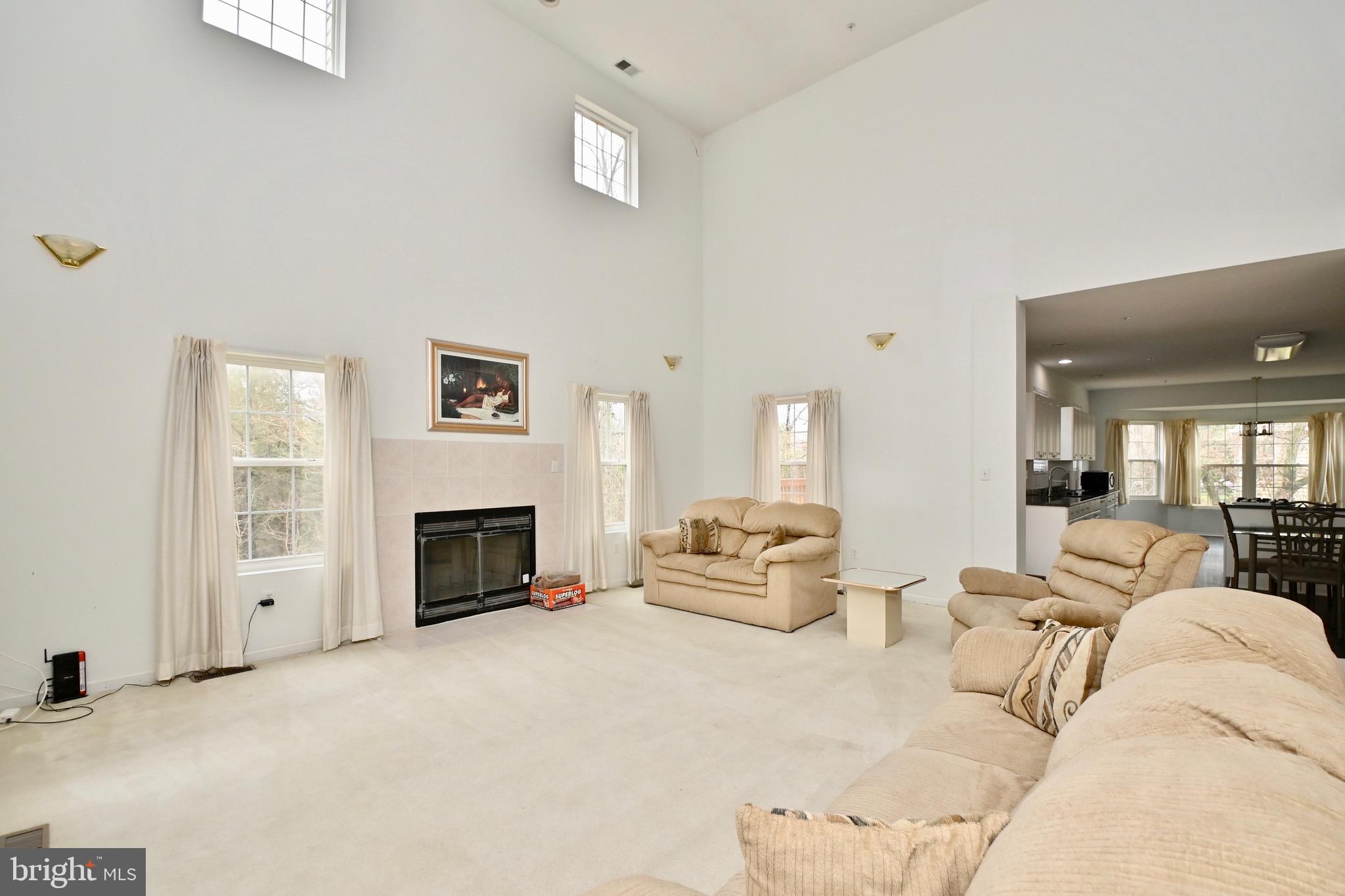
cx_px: 672
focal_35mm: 15
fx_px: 560
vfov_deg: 77.3
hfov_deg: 100.4
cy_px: 448
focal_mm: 10
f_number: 7.1
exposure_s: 1/125
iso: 200
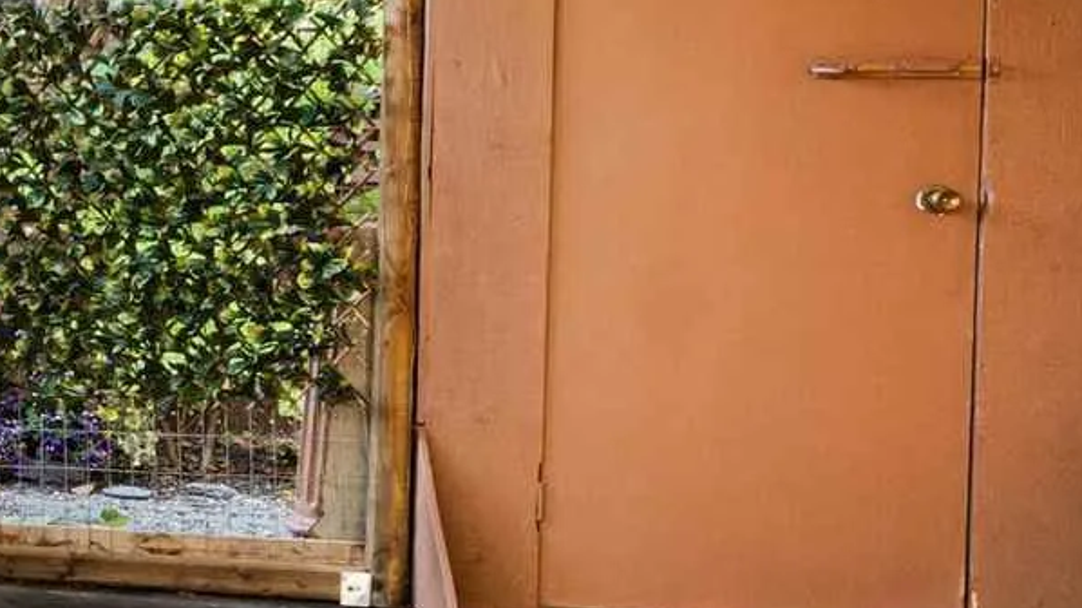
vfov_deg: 16.6
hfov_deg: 16.0
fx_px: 2085
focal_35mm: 73
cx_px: -1415
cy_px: 257
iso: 250
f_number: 10
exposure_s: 1/3
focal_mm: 9
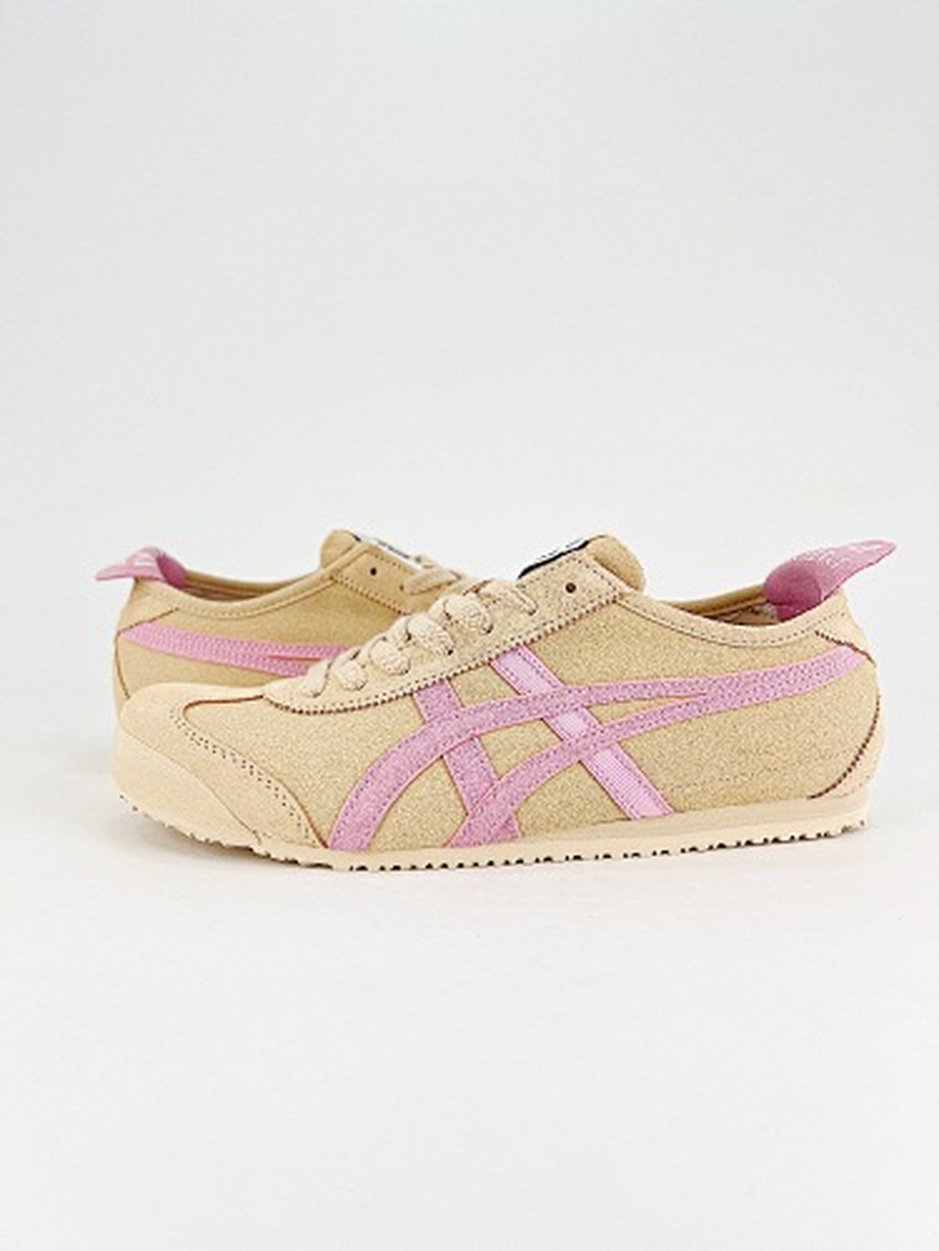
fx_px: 940
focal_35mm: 26
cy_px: 626
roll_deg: -0.2
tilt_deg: -7.3
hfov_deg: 53.1
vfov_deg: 67.3
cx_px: 470
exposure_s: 1/1196
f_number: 1.5
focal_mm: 5.7
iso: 50
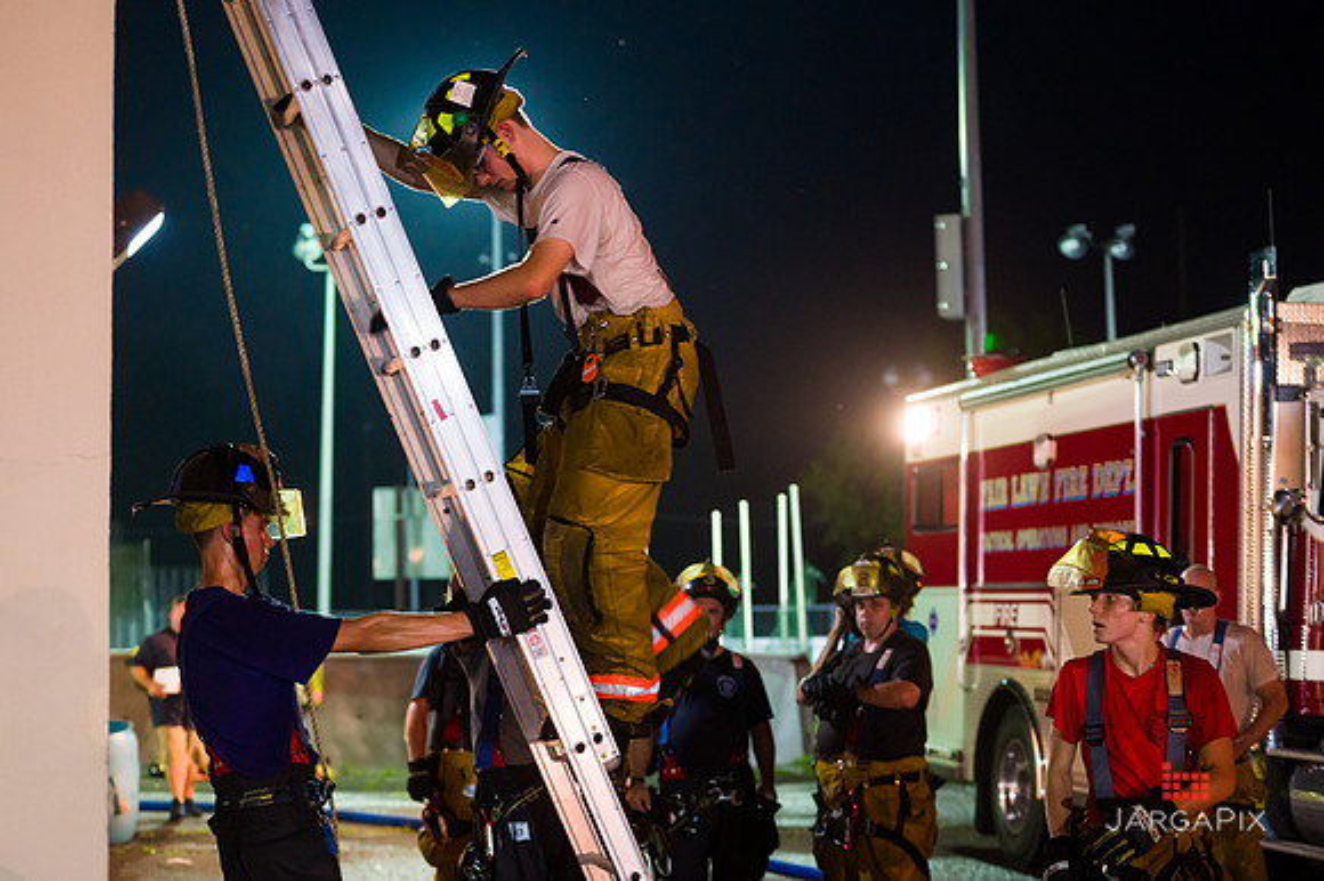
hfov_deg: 28.9
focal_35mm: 70
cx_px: 662
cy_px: 440
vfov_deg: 19.4
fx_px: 2573
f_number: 3.2
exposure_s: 1/125
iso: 3200
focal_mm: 70
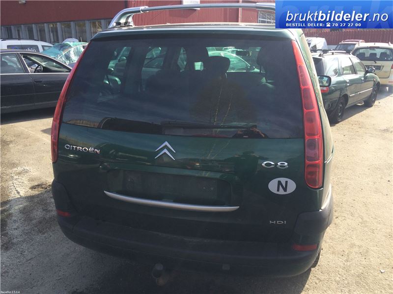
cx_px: 196
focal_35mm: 29
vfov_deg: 48.2
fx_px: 329
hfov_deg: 61.7
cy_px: 147
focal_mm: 4.15
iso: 32
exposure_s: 1/684
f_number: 2.2
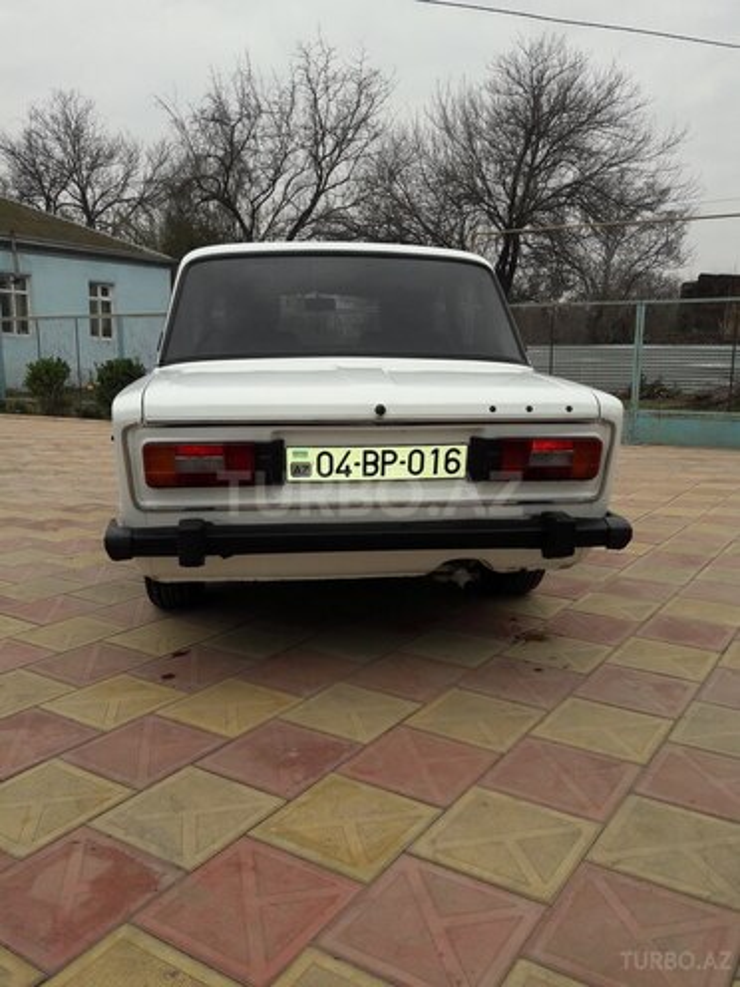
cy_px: 494
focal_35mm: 28
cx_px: 370
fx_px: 798
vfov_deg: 63.4
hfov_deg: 49.7
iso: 40
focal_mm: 3.7
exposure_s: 1/380
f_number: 1.9
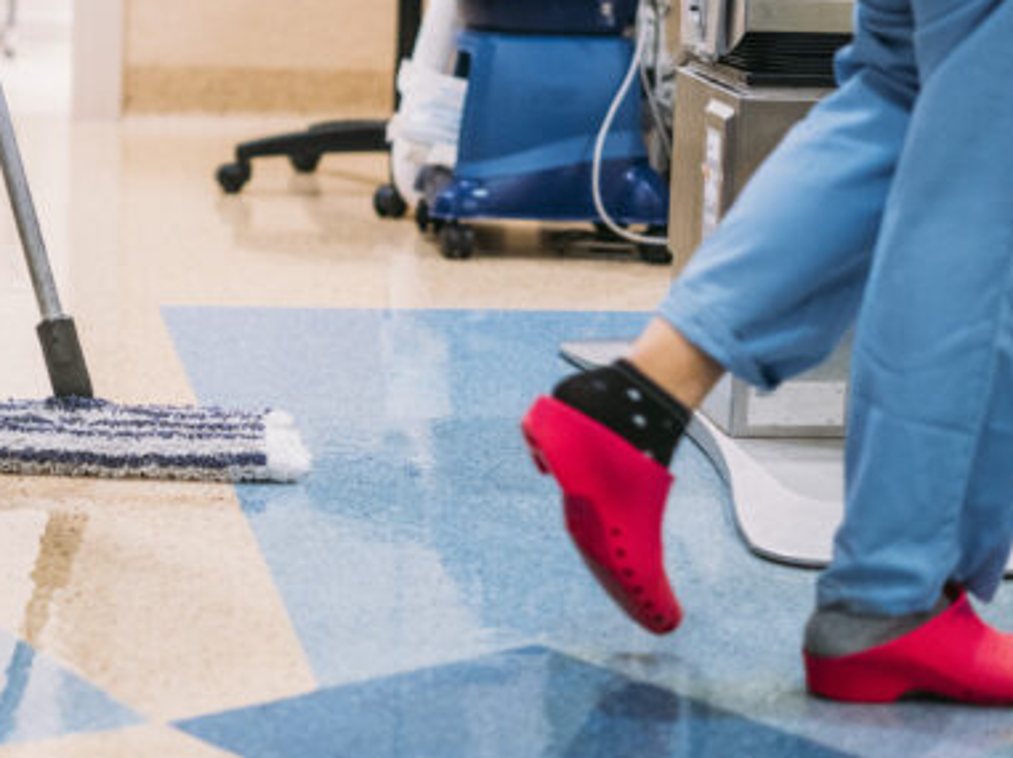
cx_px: 287
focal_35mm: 97
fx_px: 2836
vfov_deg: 15.2
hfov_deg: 20.1
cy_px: 223
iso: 1250
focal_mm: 50
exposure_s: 1/400
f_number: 2
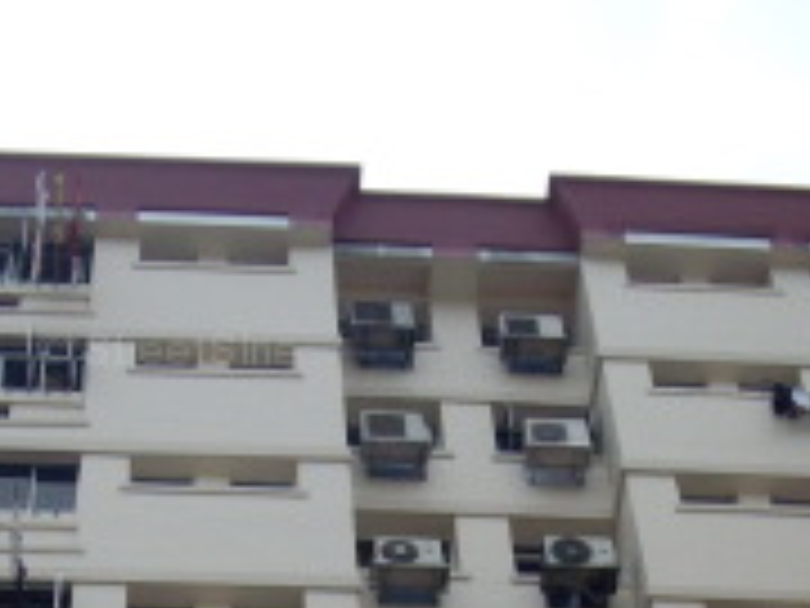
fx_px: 2644
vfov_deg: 12.7
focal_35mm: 113
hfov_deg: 17.4
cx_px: 374
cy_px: 806
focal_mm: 6.2
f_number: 5.6
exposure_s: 1/800
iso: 80
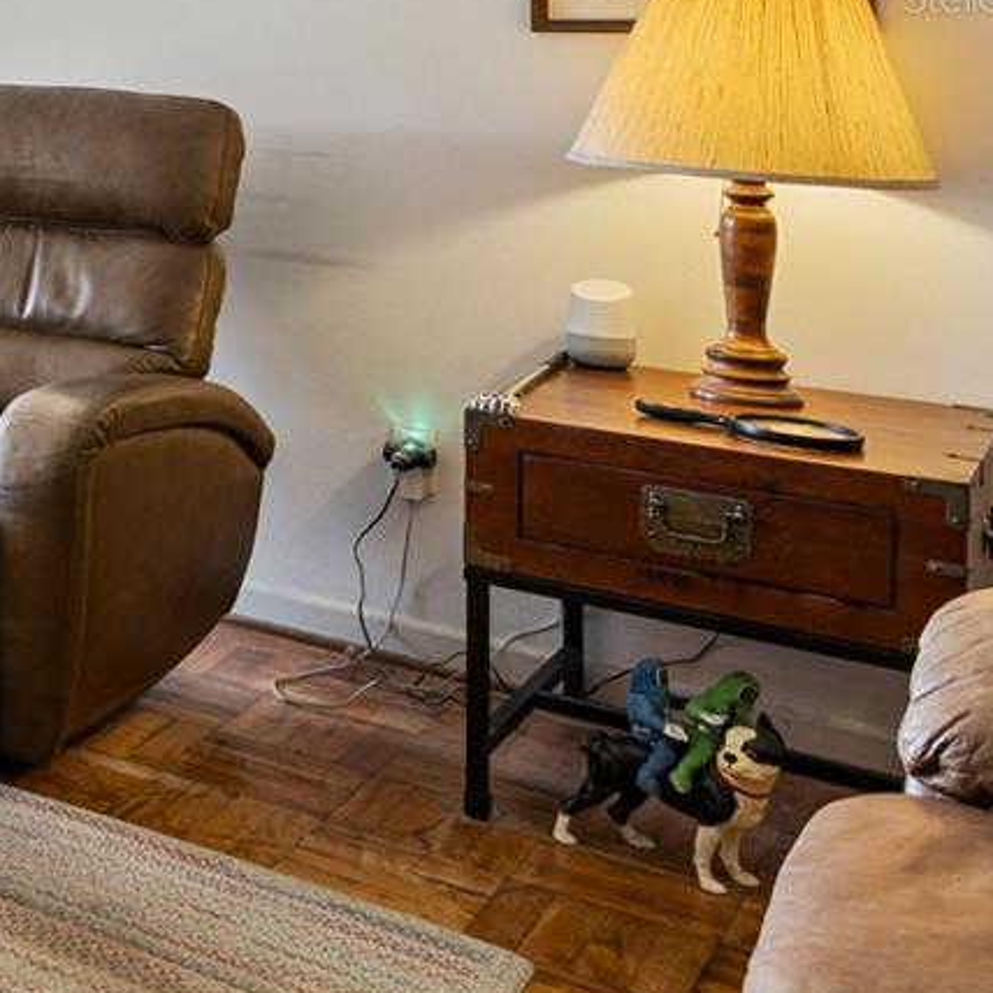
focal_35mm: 54
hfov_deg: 21.7
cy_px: -5
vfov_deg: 29.5
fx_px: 1753
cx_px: -747
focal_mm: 17
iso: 200
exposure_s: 1/6
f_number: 9
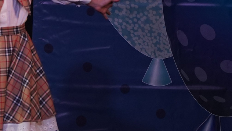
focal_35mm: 577
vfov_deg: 2.1
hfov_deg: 3.7
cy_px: 17
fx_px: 3551
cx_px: -65
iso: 2000
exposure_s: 1/400
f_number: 5
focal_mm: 136
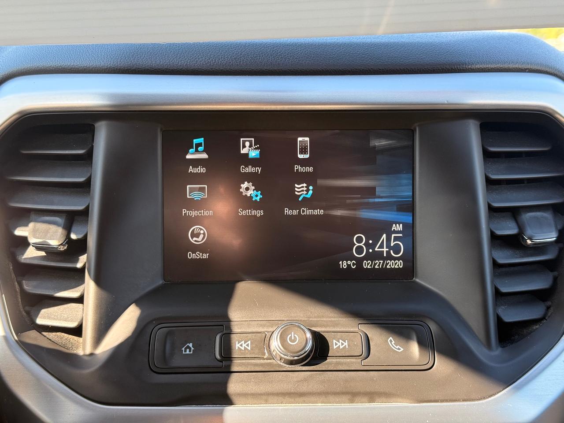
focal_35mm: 48
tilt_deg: -10.2
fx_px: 782
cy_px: 212
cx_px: 282
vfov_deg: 30.3
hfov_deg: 39.7
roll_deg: -0.6
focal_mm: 6.76
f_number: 1.78
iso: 80
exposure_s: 1/153
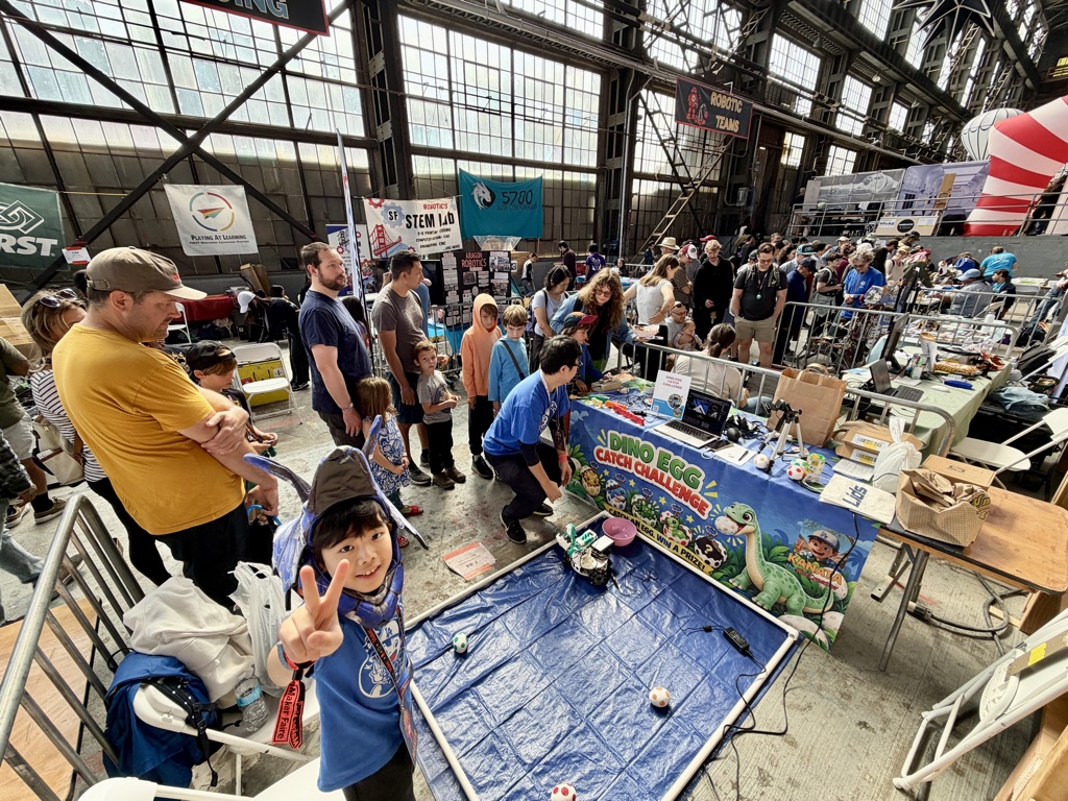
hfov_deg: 102.1
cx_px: 534
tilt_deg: -20.9
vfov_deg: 85.7
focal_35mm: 14
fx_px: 432
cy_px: 400
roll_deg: +0.4
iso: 80
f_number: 2.2
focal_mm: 2.22
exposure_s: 1/121
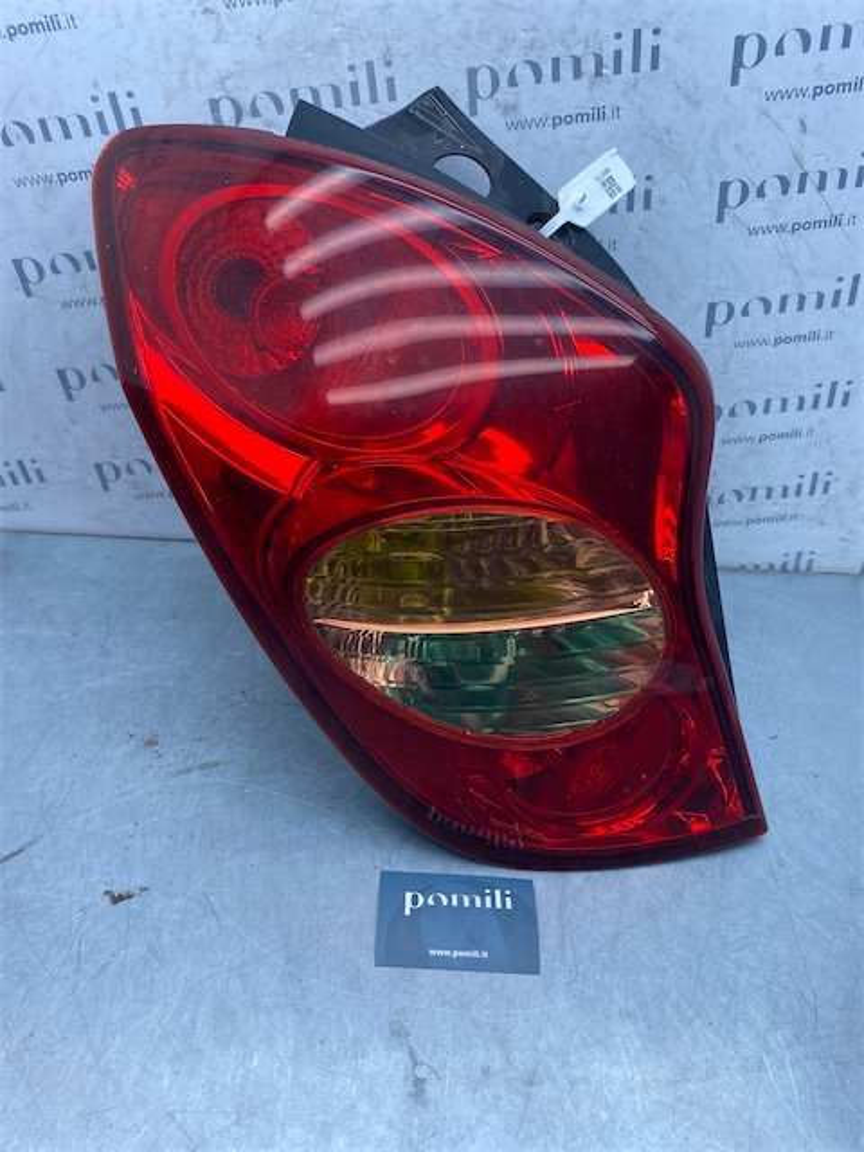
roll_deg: -5.9
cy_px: 576
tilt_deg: -41.5
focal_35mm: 26
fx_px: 865
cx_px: 432
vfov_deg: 67.3
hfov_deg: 53.1
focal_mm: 4.25
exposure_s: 1/594
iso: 32
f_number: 1.8
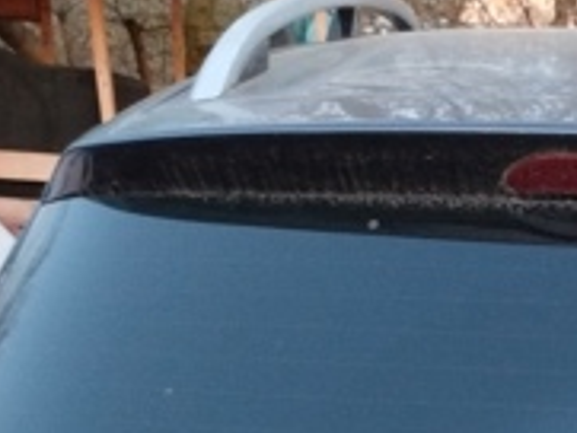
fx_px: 1418
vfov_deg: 15.3
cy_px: 745
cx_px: 733
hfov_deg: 21.1
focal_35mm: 85
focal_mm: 5.31
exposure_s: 1/17
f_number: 1.7
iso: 800
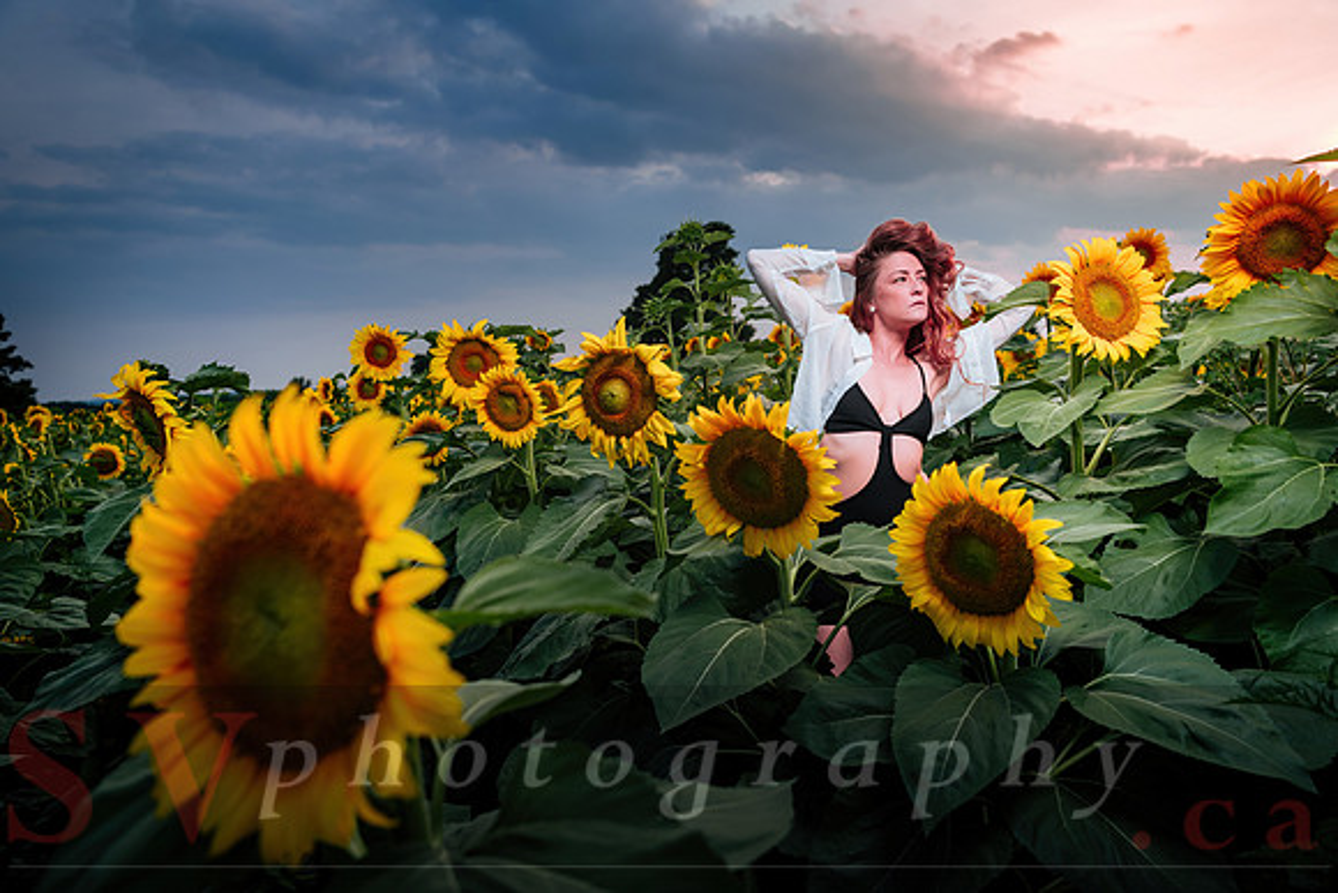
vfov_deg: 53.2
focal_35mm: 24
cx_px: 669
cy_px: 446
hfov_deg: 73.7
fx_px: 892
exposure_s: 1/160
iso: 64
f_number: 3.5
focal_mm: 24
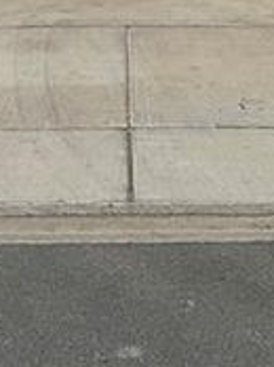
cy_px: -178
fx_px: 973
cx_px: 107
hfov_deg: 16.0
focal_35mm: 92
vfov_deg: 18.9
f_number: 1.78
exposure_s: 1/12346
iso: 80
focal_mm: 6.76
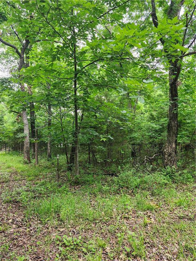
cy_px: 130
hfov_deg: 58.9
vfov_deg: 73.9
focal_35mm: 23
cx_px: 98
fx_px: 174
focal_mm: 5.54
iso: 320
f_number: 1.8
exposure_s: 1/120
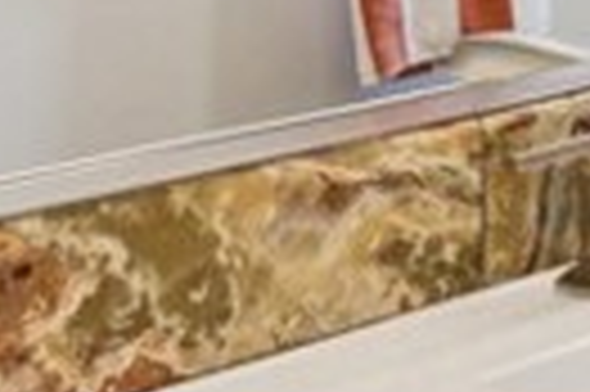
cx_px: 1680
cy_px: -311
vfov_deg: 10.0
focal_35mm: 129
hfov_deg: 11.2
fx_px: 2110
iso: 100
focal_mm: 16.5
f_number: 13
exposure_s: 1.3
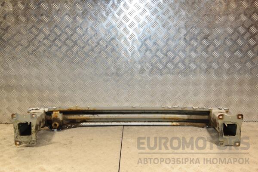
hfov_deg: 49.6
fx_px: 279
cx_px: 129
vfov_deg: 34.2
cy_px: 86
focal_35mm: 39
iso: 800
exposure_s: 1/200
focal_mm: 26
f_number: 5.6
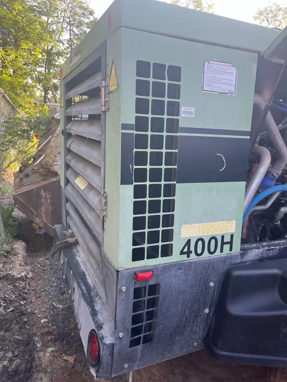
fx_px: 287
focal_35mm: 26
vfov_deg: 67.3
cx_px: 144
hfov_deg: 53.1
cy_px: 191
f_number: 1.6
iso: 32
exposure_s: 1/131
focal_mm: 5.1
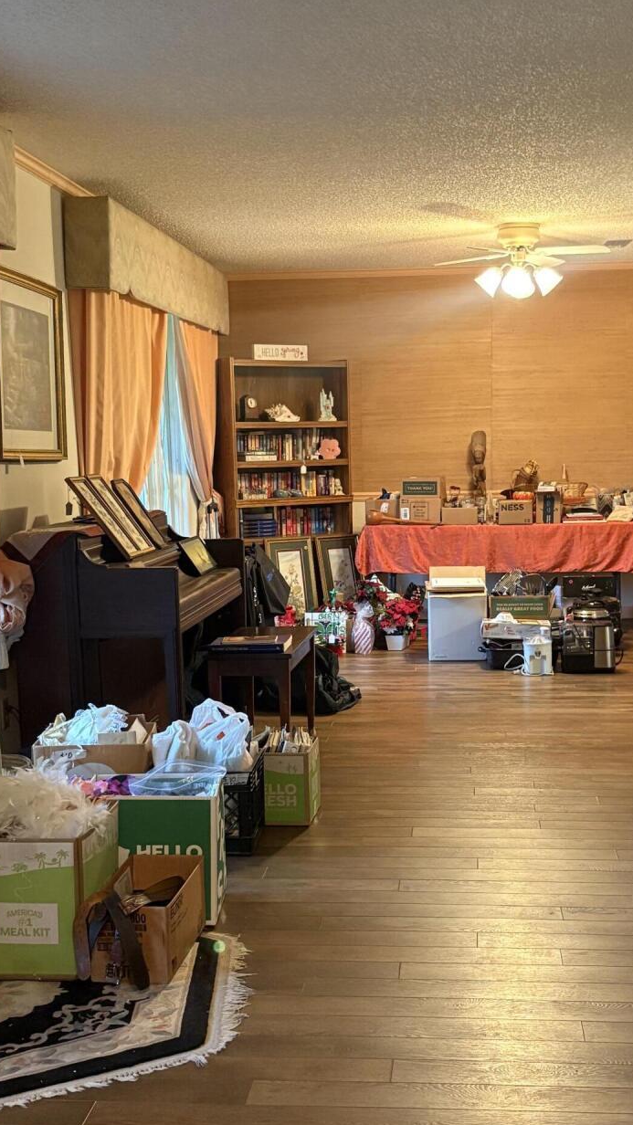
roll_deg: +1.2
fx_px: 1373
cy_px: 632
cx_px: 353
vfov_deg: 44.5
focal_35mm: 46
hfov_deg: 26.0
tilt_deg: -7.6
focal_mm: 5.96
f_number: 1.6
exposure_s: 1/40
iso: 500
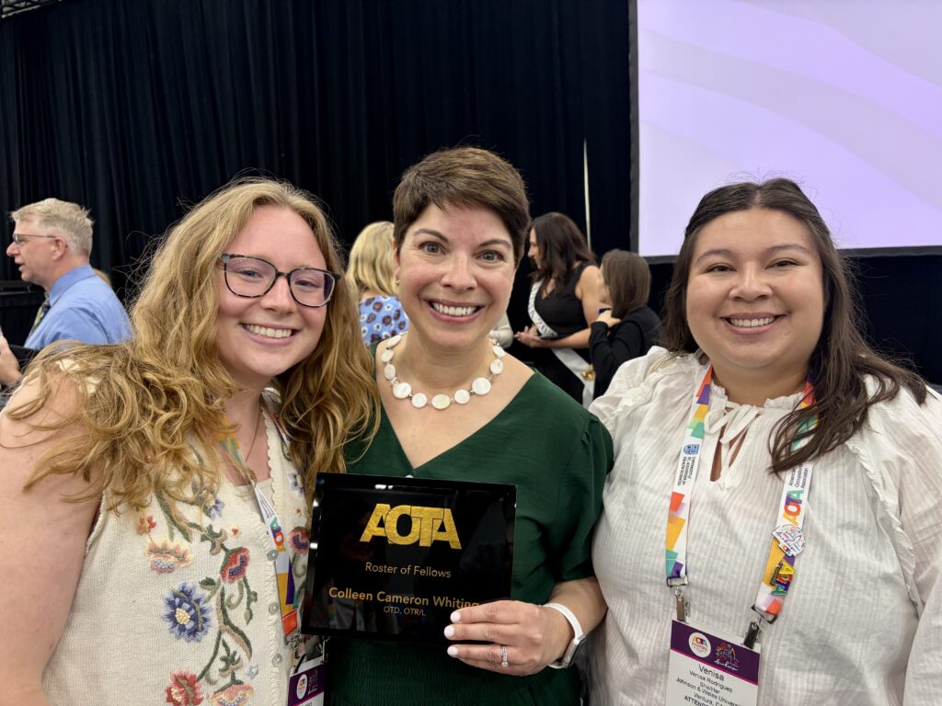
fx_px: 708
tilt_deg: -6.3
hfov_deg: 67.3
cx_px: 471
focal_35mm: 26
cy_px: 353
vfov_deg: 53.1
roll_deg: +2.6
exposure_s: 1/80
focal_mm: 5.96
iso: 80
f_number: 1.6
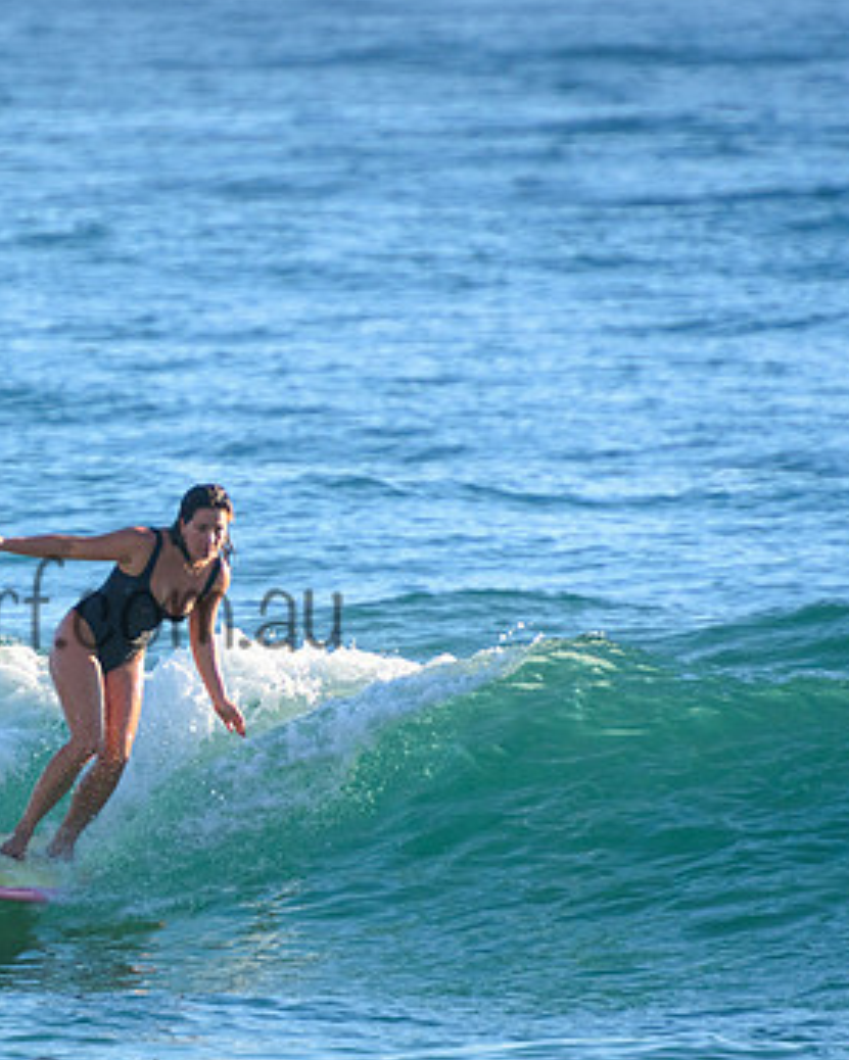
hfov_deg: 1.6
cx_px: -9
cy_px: 559
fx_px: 30579
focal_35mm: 974
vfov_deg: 2.0
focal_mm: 400
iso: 800
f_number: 5.6
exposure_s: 1/2500
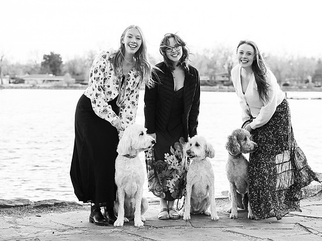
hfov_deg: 25.3
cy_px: 119
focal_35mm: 77
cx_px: 174
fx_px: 716
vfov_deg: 19.1
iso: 2000
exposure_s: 1/500
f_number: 4
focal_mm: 70
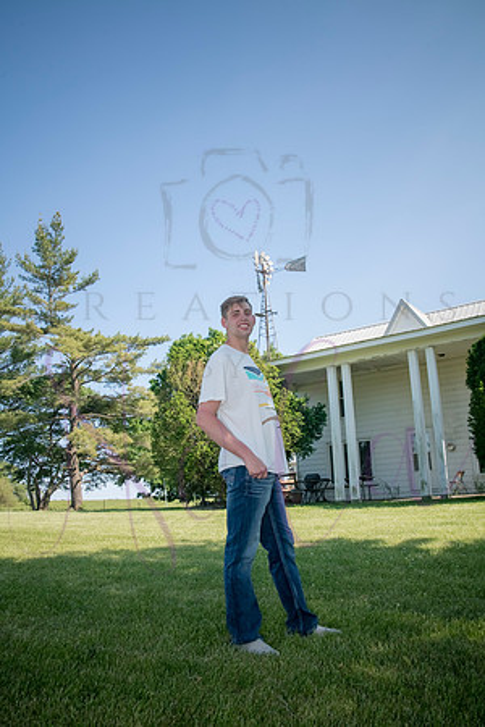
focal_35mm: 28
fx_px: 566
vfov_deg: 65.5
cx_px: 242
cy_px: 364
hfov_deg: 46.4
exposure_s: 1/640
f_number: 11
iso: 500
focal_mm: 28
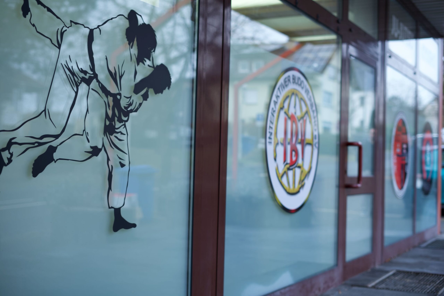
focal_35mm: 50
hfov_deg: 39.6
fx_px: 617
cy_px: 148
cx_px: 222
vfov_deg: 27.0
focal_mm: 50
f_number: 2.5
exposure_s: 1/60
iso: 125
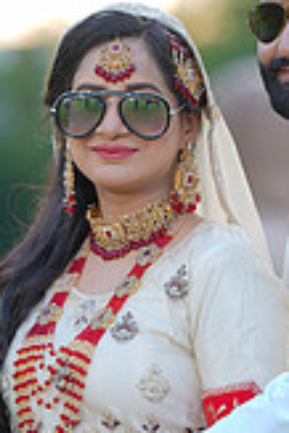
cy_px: 157
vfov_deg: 6.8
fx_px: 3641
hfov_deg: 4.5
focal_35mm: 303
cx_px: 224
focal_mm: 85
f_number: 1.4
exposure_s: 1/400
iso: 64
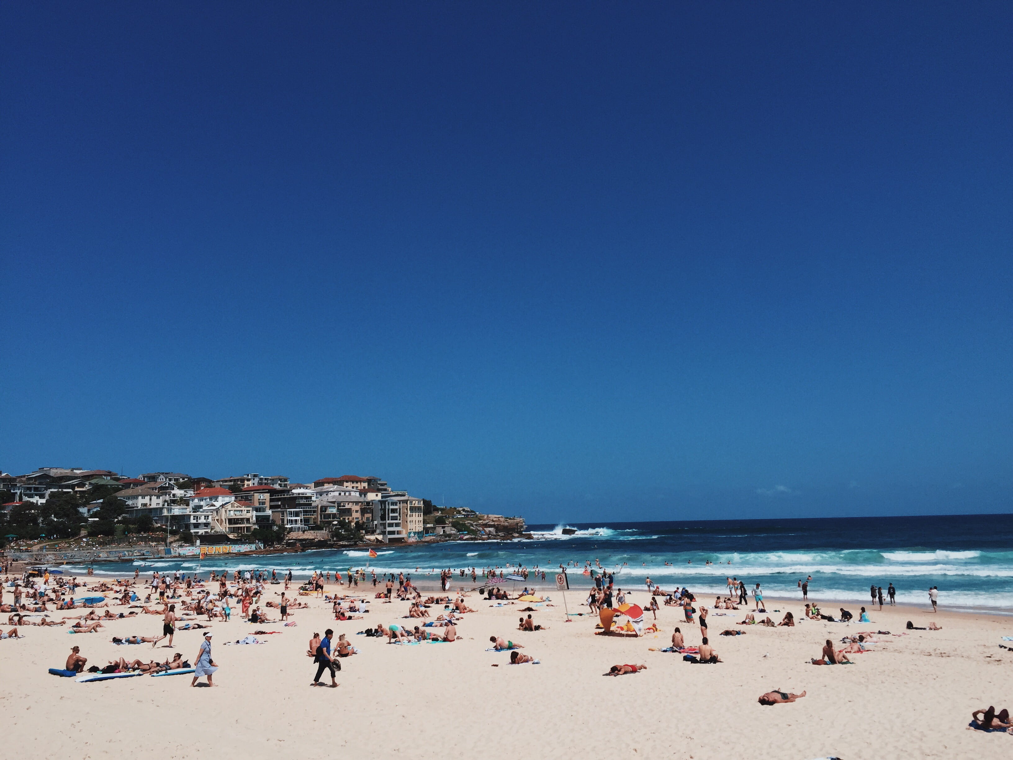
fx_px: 849
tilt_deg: +8.5
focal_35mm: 29
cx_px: 506
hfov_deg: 61.7
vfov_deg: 48.2
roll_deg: +0.3
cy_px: 380
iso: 32
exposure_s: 1/5650
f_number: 2.2
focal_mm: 4.15
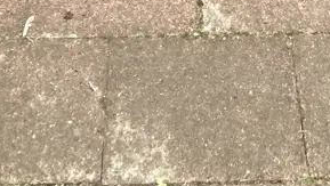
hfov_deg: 19.8
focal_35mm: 108
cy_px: -346
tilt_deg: -31.2
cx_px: 178
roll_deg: -2.0
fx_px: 946
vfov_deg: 9.3
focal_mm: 3.99
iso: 40
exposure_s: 1/121
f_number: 1.8
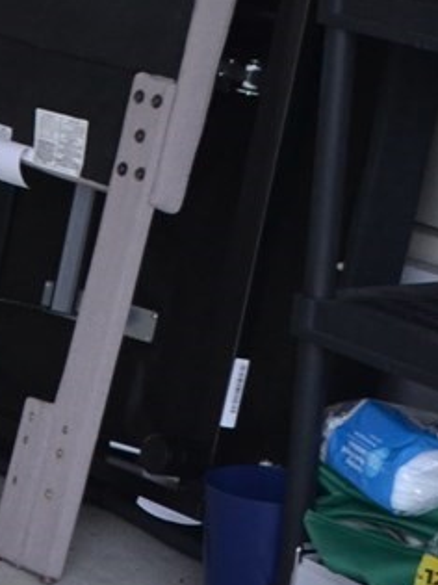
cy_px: -140
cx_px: -978
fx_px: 2853
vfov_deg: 11.4
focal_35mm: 169
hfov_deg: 7.5
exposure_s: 1/125
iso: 200
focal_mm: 18
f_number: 5.6
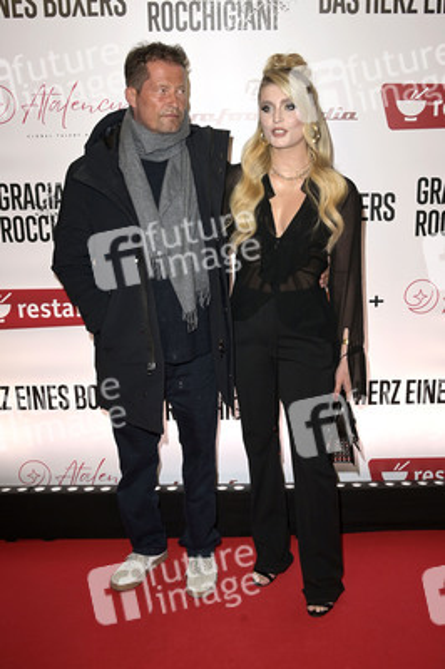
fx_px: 594
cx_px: 222
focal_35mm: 32
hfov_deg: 41.0
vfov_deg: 58.8
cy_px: 334
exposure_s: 1/250
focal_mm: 32
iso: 500
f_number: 5.6
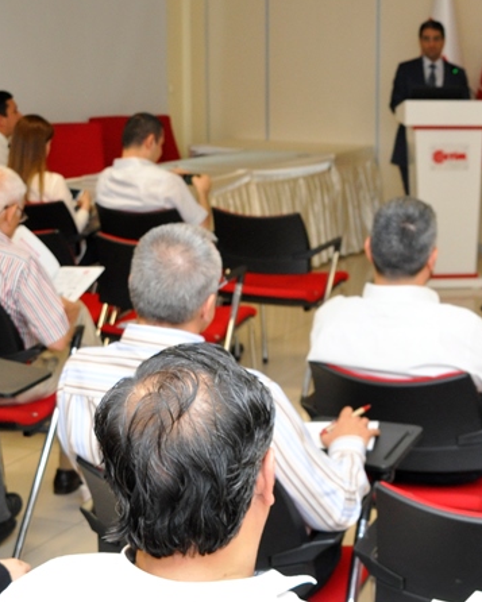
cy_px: 193
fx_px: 1266
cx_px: 502
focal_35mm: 71
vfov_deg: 26.6
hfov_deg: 20.7
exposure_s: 1/60
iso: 800
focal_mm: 22
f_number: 5.6
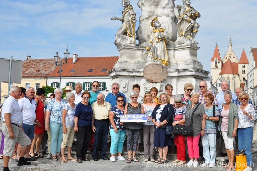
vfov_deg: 39.9
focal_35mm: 33
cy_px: 86
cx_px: 128
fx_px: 235
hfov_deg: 57.3
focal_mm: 22
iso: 200
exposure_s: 1/320
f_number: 9
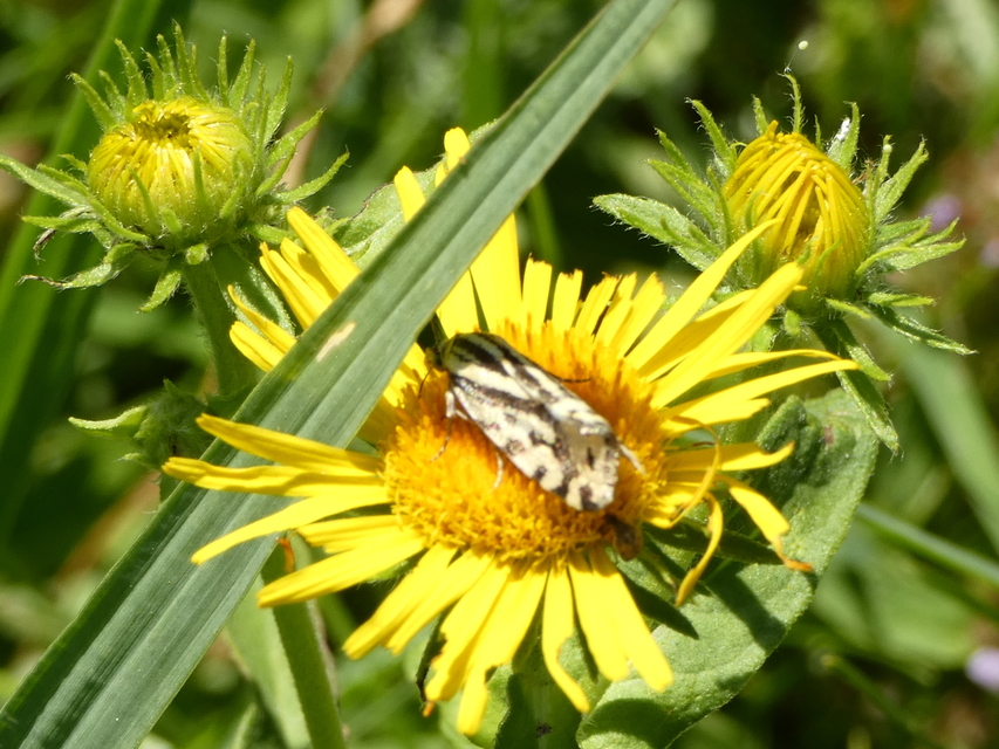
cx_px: 500
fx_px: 4156
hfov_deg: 13.7
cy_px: 374
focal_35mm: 144
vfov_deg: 10.3
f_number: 5.3
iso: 80
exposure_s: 1/160
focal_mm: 25.8
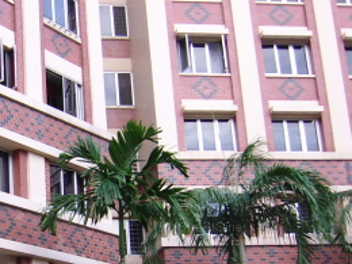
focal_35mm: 74
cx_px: -5
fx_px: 752
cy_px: 229
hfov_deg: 25.0
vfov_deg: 19.6
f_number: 2.8
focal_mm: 5.95
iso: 100
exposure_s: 1/30
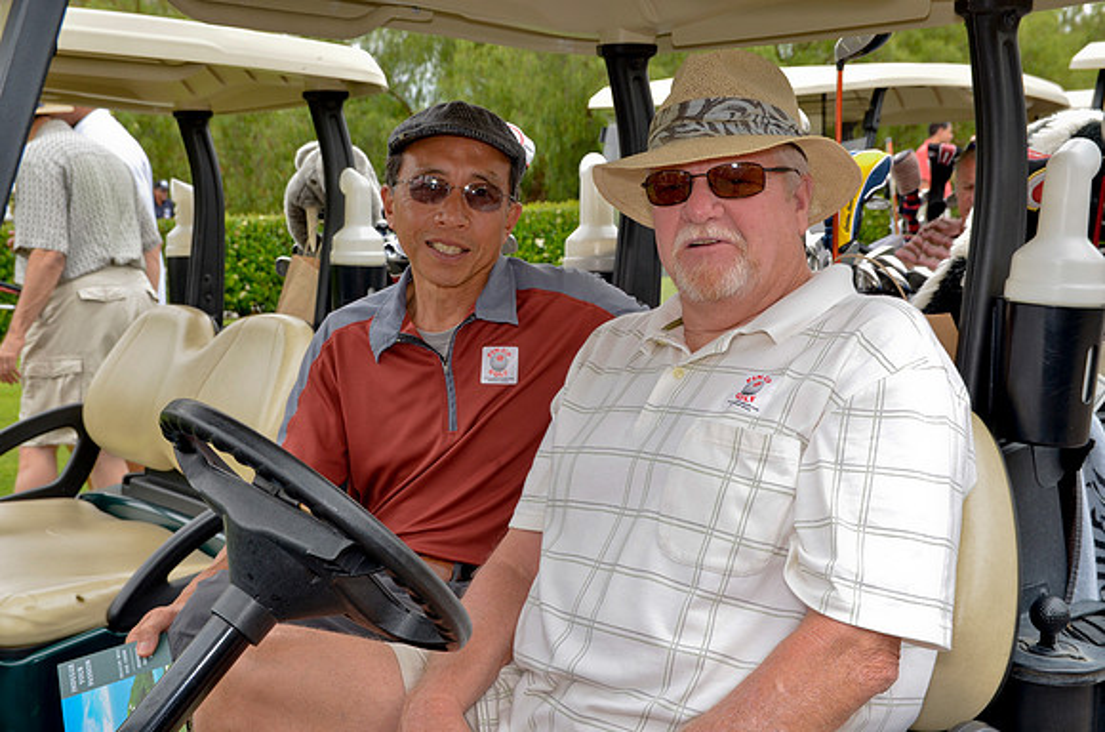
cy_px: 366
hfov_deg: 39.0
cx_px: 552
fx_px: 1562
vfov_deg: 26.4
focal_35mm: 51
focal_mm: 34
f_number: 7.1
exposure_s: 1/200
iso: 200
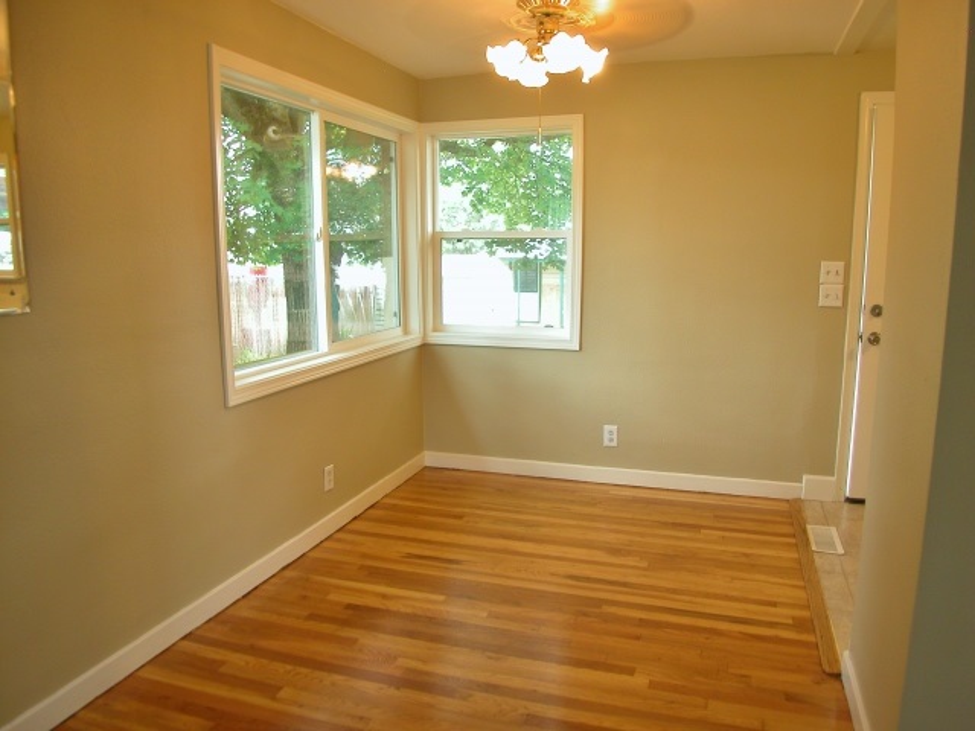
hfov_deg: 49.0
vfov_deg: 37.7
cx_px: 488
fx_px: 1070
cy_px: 366
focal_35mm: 38
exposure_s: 1/8.2
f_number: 3.1
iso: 100
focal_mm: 9.7
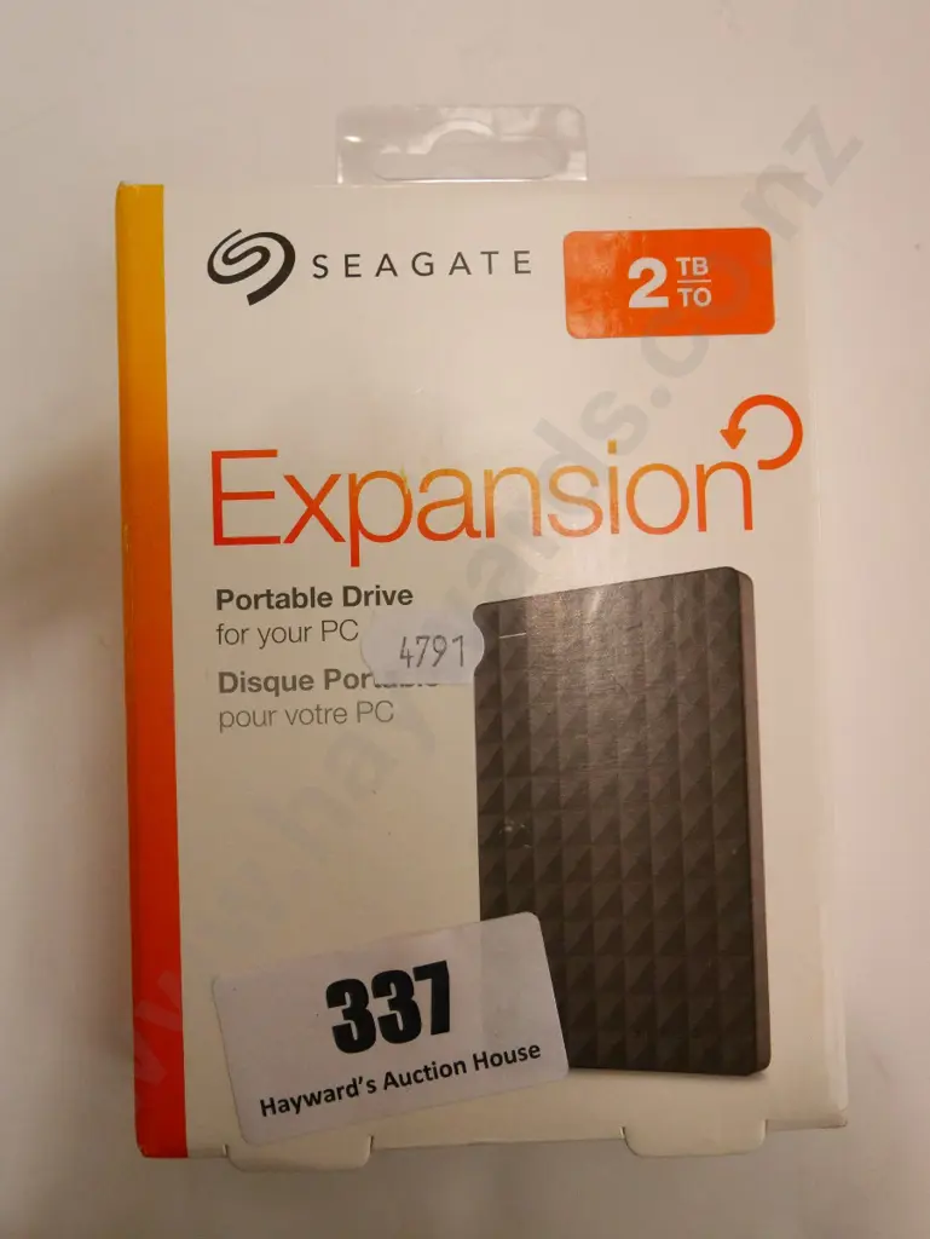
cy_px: 620
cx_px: 465
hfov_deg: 44.2
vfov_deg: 56.8
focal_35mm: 32
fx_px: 1145
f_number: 4
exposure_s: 1/400
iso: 3200
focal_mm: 16
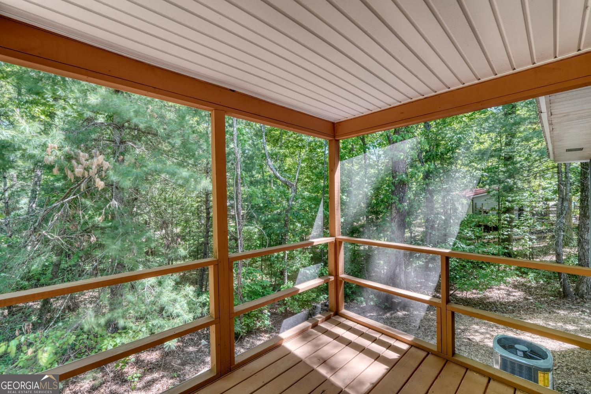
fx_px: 246
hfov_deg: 100.4
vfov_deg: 77.3
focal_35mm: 15
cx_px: 296
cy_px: 197
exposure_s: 1/2.5
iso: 125
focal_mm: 10
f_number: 10
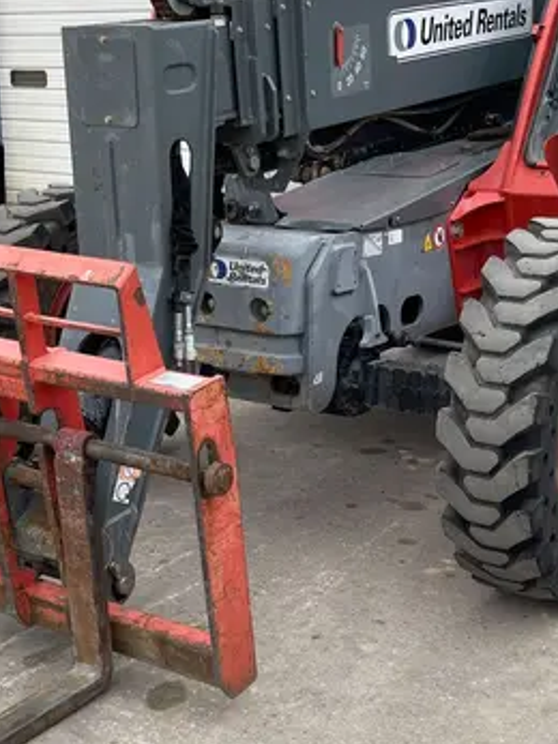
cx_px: 315
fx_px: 1183
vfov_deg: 34.7
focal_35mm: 55
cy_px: 473
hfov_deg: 26.5
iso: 32
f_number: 1.6
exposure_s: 1/169
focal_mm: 4.2
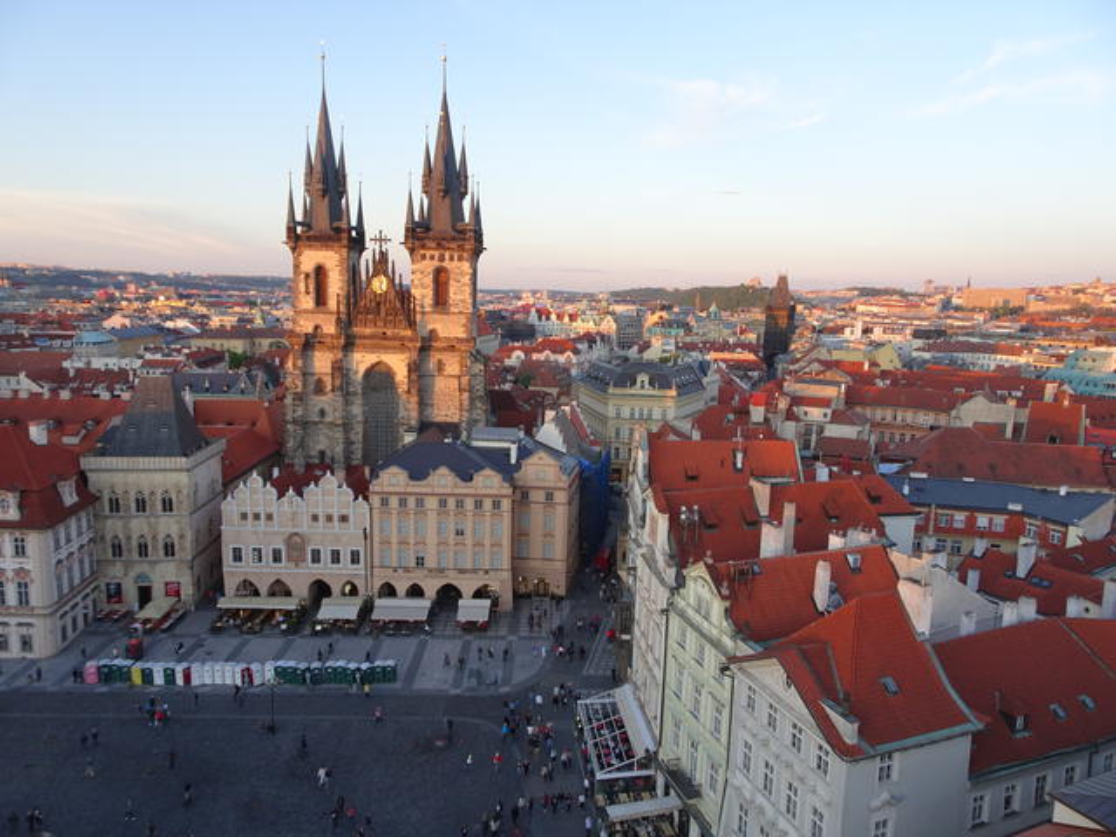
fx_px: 774
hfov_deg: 71.6
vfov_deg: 56.8
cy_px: 418
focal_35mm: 24
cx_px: 558
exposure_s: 1/60
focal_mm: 4.1
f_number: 3.5
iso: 80
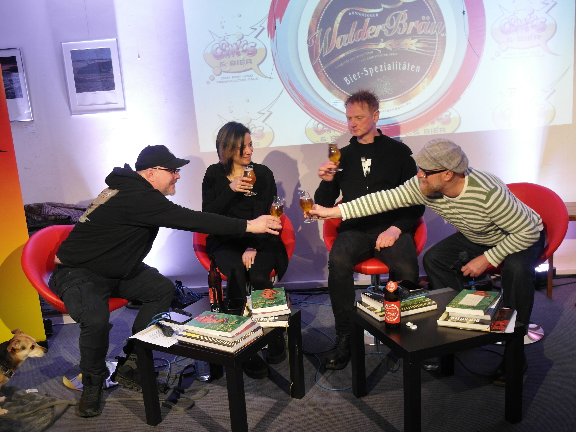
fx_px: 599
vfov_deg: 39.7
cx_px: 288
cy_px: 216
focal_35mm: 36
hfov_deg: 51.4
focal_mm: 7.8
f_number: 2.7
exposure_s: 1/45
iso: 200
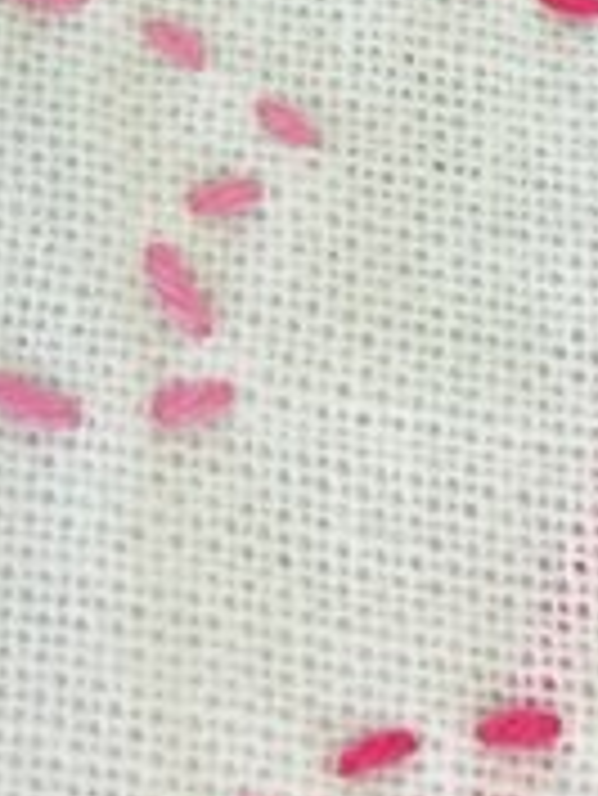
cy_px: -600
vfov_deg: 12.9
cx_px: -18
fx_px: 3221
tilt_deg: -62.0
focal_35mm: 140
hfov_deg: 10.5
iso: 80
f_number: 2.2
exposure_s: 1/33
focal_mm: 4.15
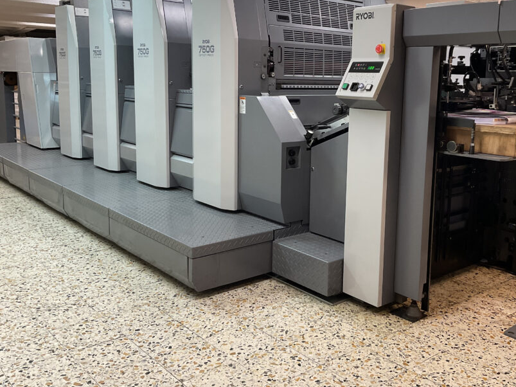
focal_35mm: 37
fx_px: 551
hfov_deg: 49.8
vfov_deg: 38.5
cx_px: 308
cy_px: 158
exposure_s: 1/50
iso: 64
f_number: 1.8
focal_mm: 3
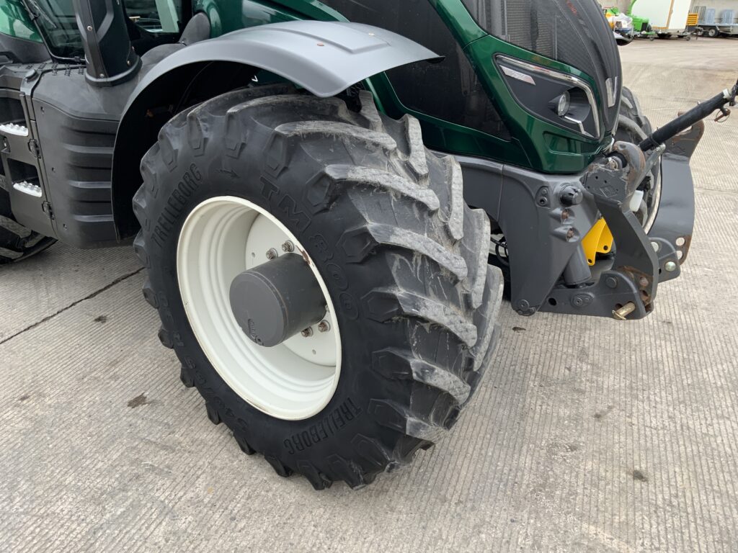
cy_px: 276
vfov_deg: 48.2
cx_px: 369
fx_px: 618
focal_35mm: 29
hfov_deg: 61.7
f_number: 1.8
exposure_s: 1/122
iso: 25
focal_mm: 3
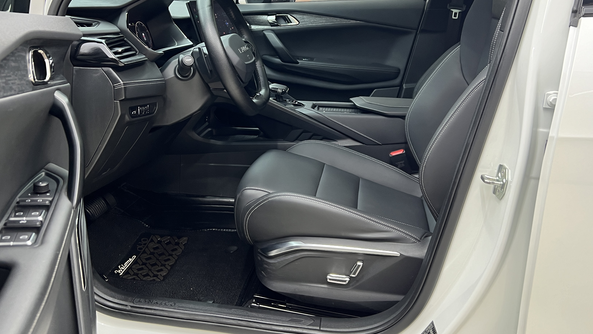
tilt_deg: -14.5
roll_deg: -1.8
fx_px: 550
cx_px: 268
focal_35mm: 35
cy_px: 123
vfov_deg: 33.5
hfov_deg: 56.5
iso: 80
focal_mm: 5.7
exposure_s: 1/50
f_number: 1.5
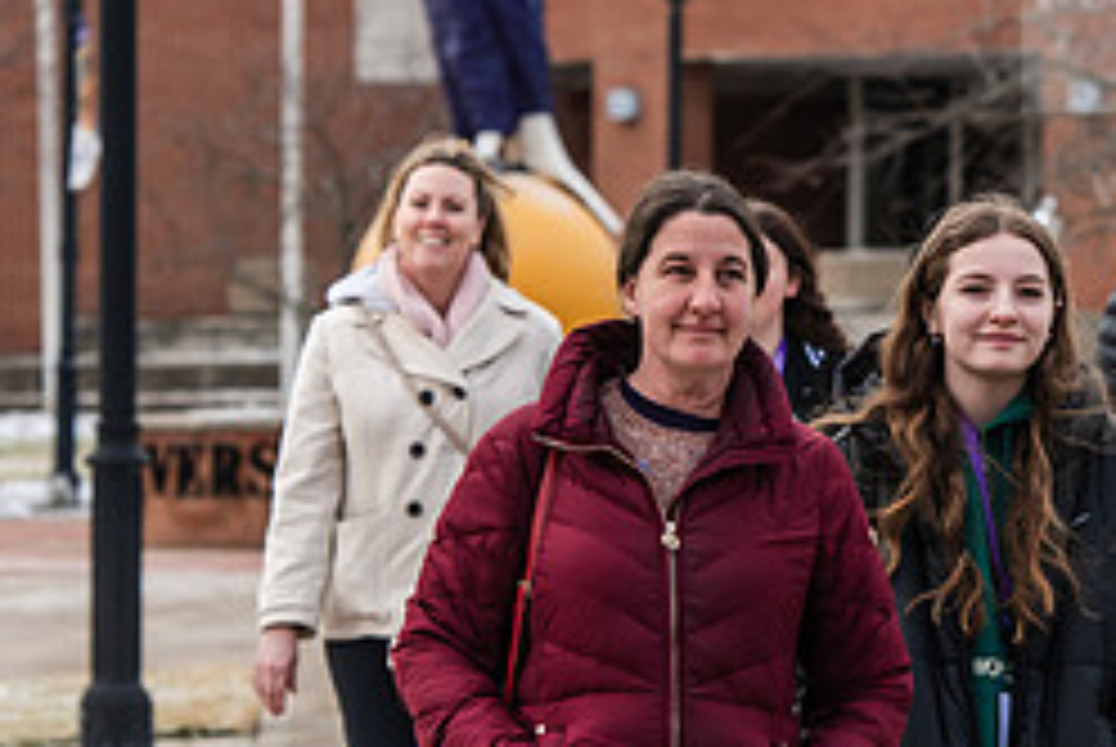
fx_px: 8411
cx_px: 886
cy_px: 281
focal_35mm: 271
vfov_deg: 5.1
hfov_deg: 7.6
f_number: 5.6
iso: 320
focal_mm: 116
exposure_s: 1/400
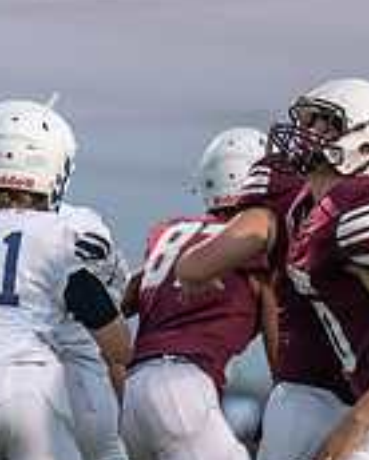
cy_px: 417
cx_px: 364
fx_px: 9198
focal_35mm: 675
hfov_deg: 2.3
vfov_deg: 2.9
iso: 2500
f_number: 2.8
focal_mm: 200
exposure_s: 1/1000
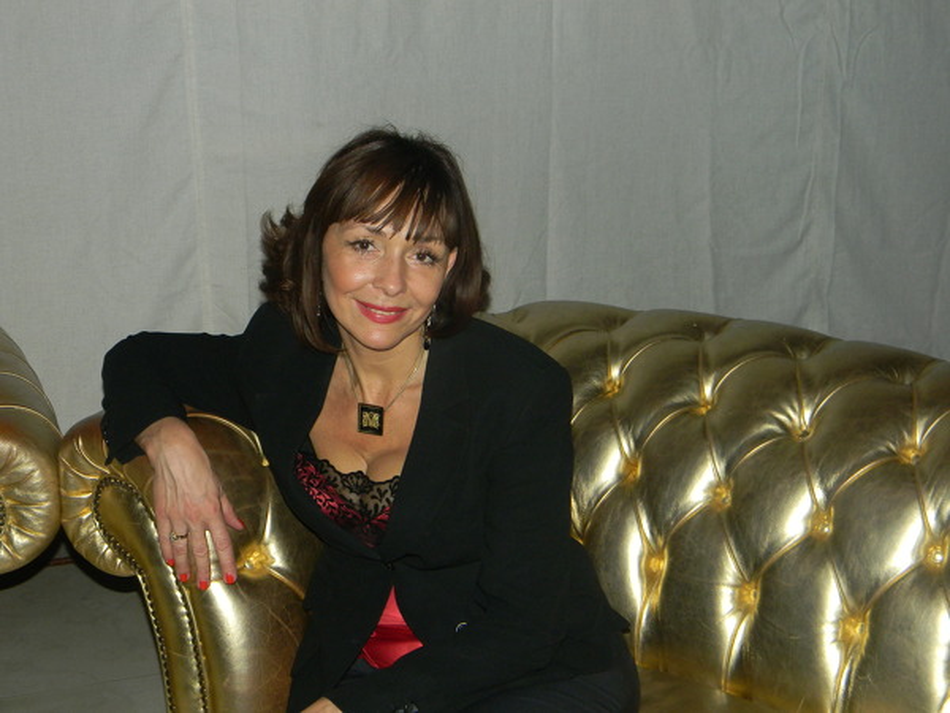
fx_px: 1537
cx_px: 475
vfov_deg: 26.1
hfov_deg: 34.3
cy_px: 356
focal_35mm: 56
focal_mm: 10.1
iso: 200
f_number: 4.1
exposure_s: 1/30
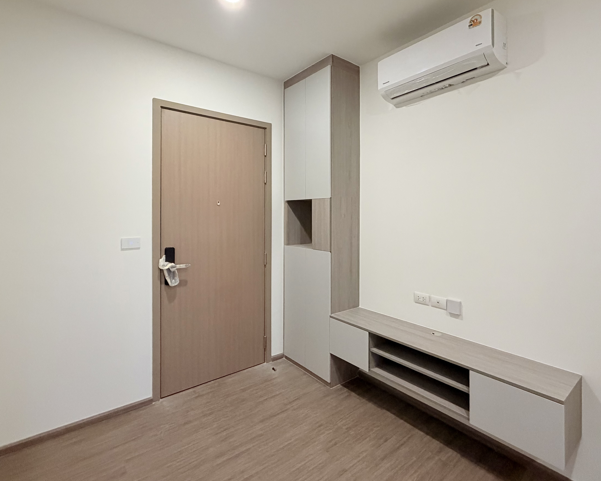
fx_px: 285
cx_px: 287
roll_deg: +0.4
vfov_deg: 80.3
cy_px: 230
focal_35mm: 16
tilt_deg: +1.1
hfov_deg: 93.1
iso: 500
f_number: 2.2
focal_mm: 2.22
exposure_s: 1/60
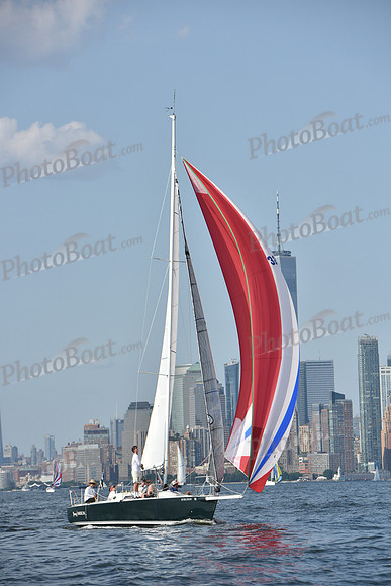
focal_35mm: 175
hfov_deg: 7.9
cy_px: 293
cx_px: 196
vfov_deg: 11.7
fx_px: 2849
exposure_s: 1/1250
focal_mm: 175
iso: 250
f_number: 8
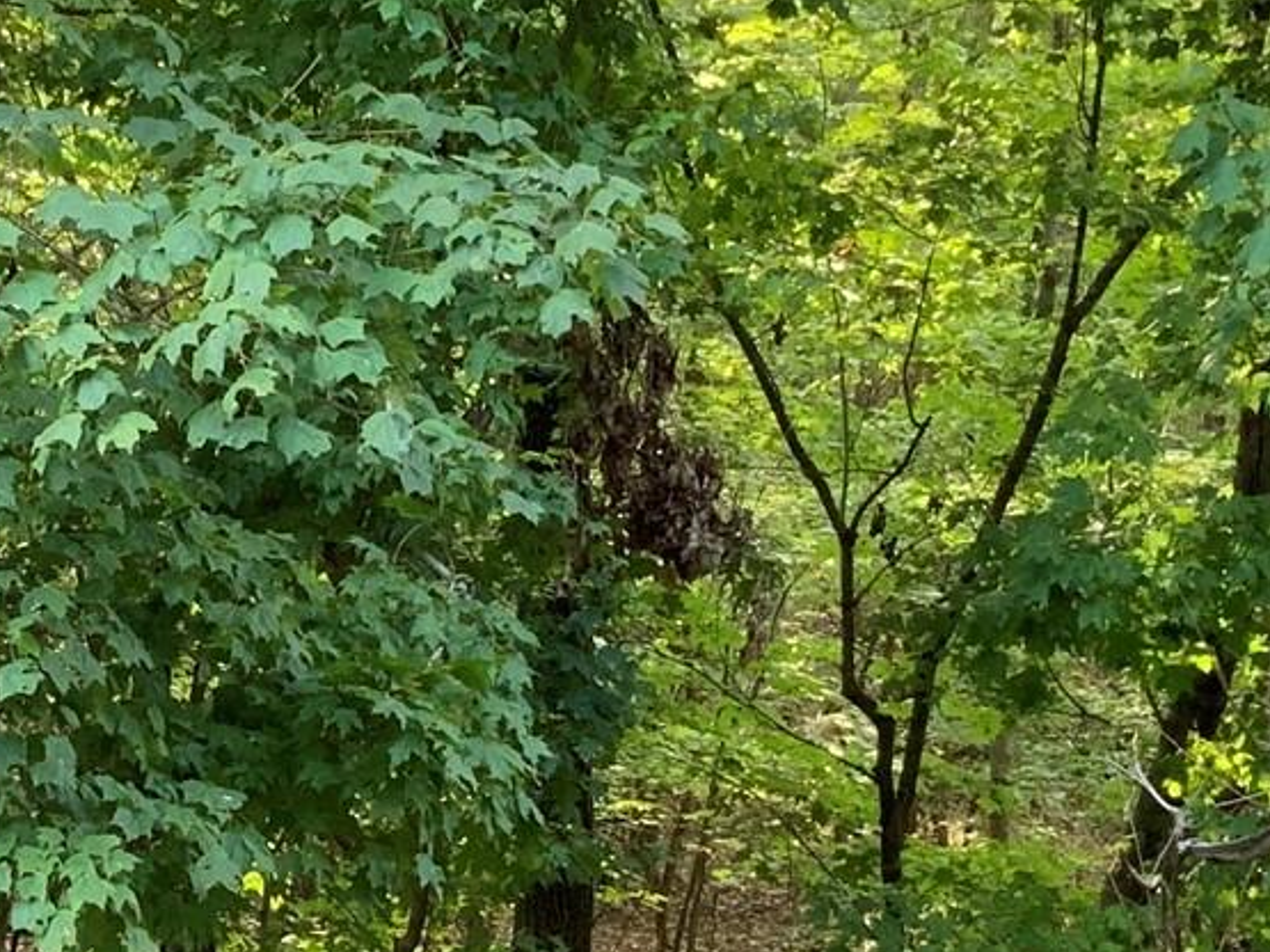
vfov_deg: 13.8
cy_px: 689
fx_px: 3925
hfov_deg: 18.2
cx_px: 263
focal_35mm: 107
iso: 80
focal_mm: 3
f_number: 1.8
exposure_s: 1/60
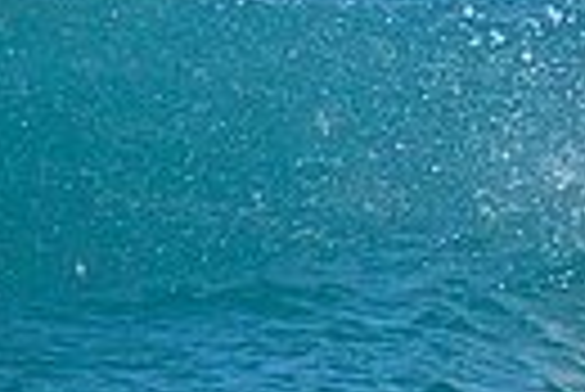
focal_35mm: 4097
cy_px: 80
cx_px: 1054
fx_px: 66650
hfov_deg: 0.5
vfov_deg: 0.3
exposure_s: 1/2000
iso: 2500
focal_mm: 800
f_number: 11
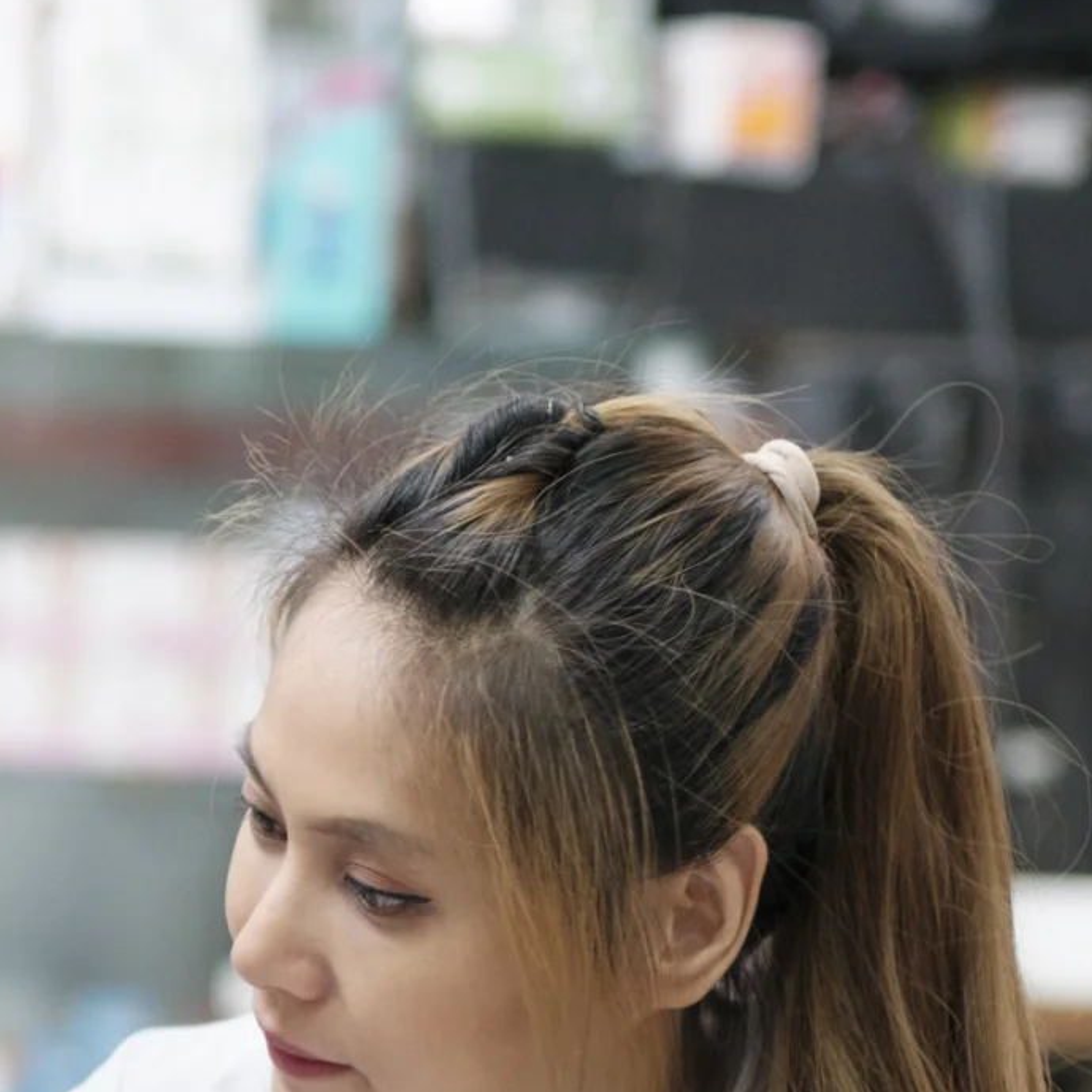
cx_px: -494
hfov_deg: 7.3
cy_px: 1242
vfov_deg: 7.3
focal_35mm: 237
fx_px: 8459
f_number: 1.6
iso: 400
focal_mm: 50
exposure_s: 1/500
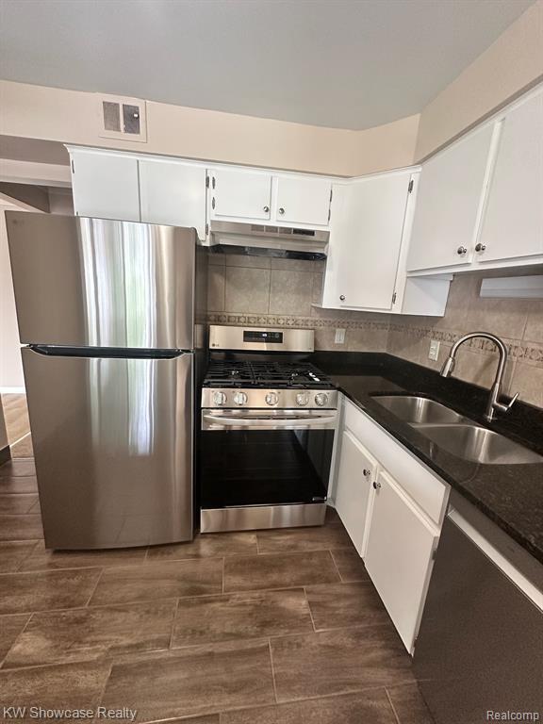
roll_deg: -4.6
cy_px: 362
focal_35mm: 14
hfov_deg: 85.7
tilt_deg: -13.0
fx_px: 293
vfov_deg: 102.1
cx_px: 272
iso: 500
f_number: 2.2
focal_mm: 2.22
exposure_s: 1/60
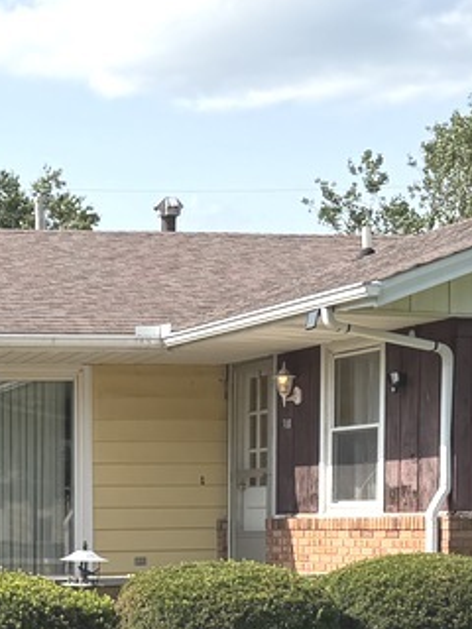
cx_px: -87
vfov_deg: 17.7
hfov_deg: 13.4
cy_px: 643
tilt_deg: -3.3
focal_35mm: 108
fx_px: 1963
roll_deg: +0.9
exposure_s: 1/3953
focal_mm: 6.76
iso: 80
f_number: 1.78
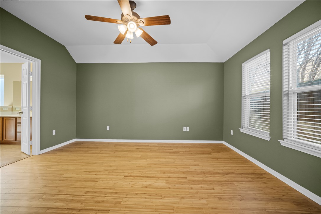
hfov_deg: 106.3
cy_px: 107
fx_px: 120
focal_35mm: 14
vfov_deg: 83.3
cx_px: 160
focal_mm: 9
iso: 1600
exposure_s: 1/10
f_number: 4.5
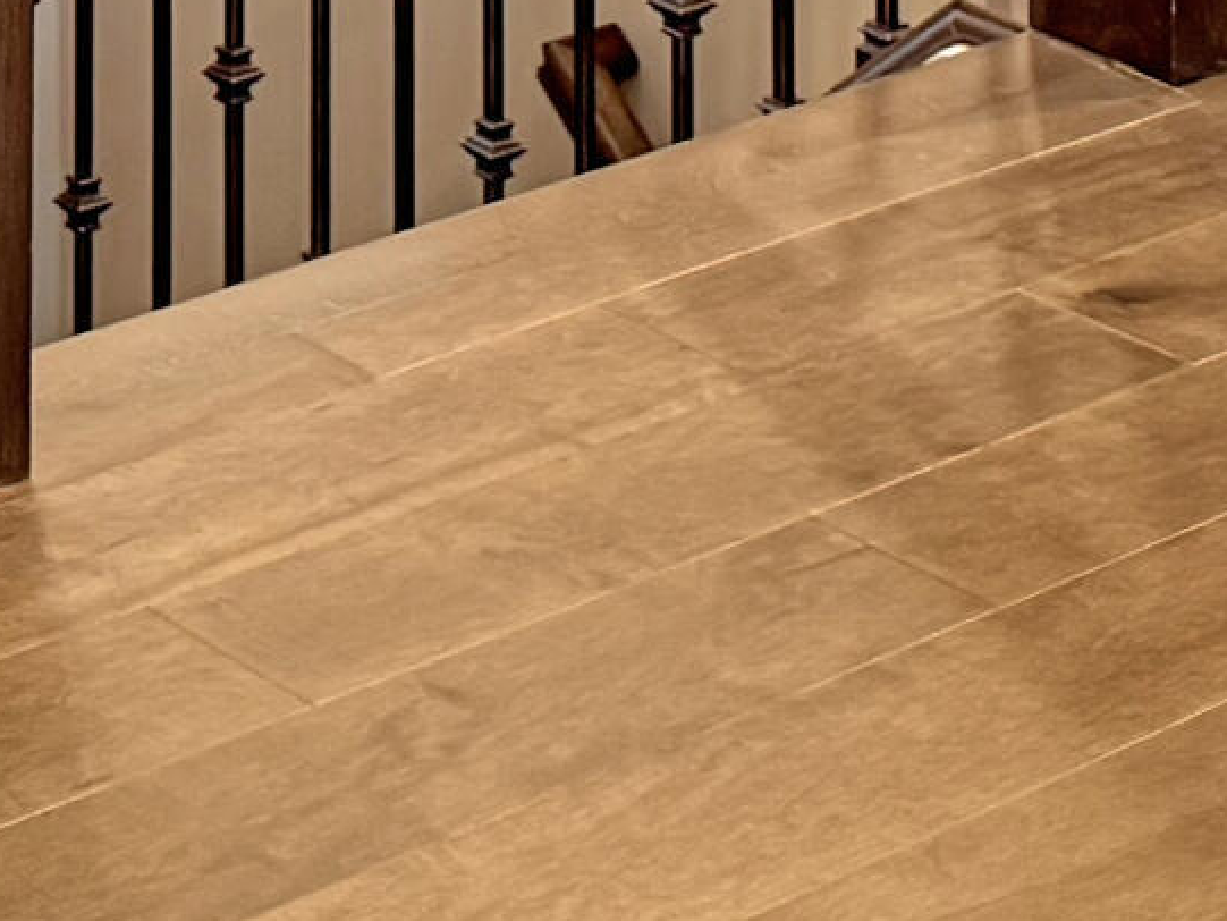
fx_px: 4715
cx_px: 159
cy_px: -1579
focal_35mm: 133
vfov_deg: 9.4
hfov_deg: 14.7
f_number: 1.78
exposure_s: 1/60
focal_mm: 6.76
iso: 160
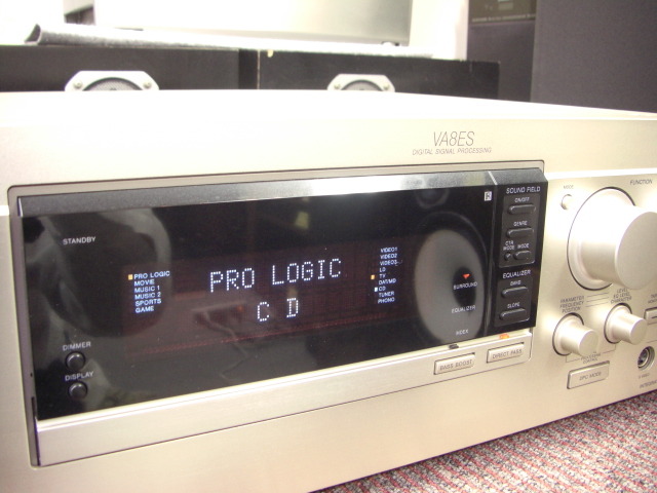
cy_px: 246
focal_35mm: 38
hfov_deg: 49.0
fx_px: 721
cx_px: 328
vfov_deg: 37.7
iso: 200
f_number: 3.4
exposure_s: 1/4
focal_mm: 6.3
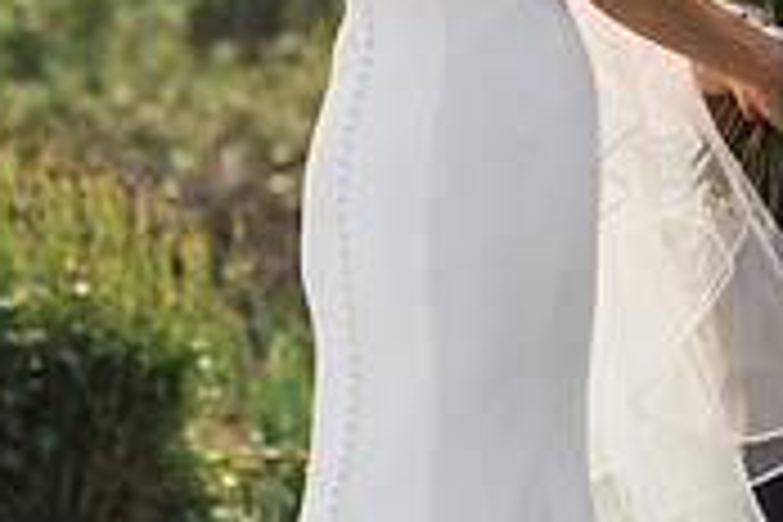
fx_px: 6307
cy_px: -335
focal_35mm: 290
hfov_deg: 7.1
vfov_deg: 4.7
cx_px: 814
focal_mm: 85
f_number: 2.5
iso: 160
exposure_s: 1/1600
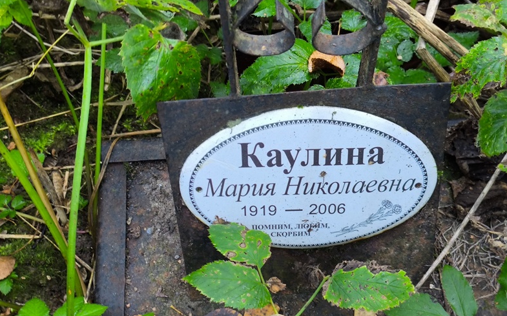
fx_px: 746
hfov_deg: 37.5
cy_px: 161
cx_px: 252
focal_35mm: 54
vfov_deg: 24.0
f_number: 1.7
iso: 100
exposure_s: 1/60
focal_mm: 4.71
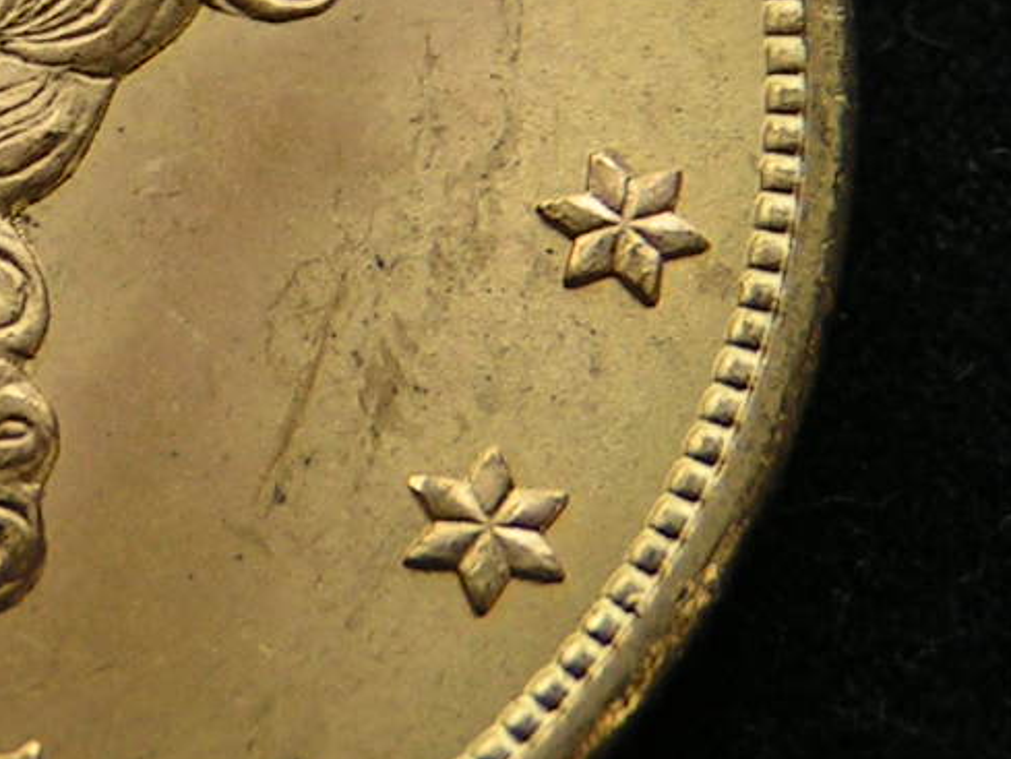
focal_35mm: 206
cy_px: 188
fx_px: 6018
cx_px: -403
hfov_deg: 9.4
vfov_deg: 7.2
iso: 50
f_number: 3.5
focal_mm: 9.7
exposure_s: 1/80
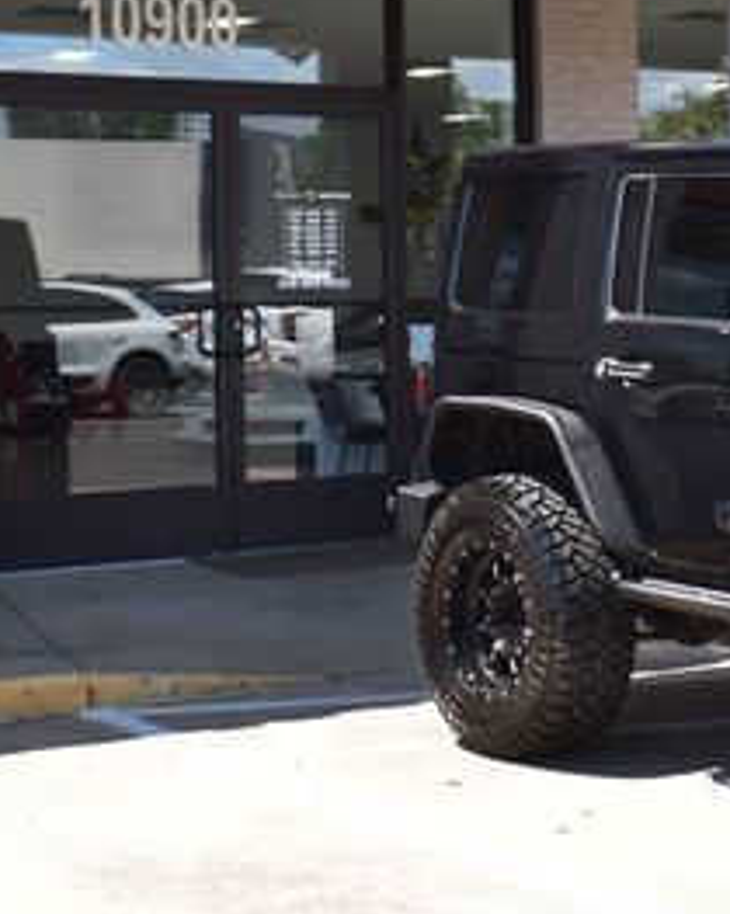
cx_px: 685
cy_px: 351
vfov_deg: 21.5
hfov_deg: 17.0
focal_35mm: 89
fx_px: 2406
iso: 400
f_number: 10
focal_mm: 26
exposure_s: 1/250
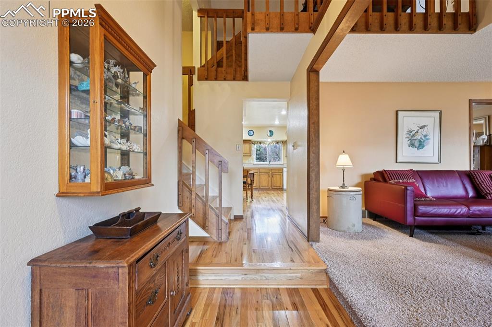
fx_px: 191
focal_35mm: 14
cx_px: 246
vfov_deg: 81.2
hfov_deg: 104.3
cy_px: 164
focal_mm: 14
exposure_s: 1/3.33
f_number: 11
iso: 400
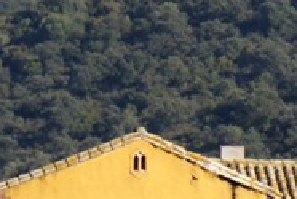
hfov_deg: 3.1
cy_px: 252
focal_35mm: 656
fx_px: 5425
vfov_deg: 2.1
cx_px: 798
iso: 100
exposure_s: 1/160
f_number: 9
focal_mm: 70
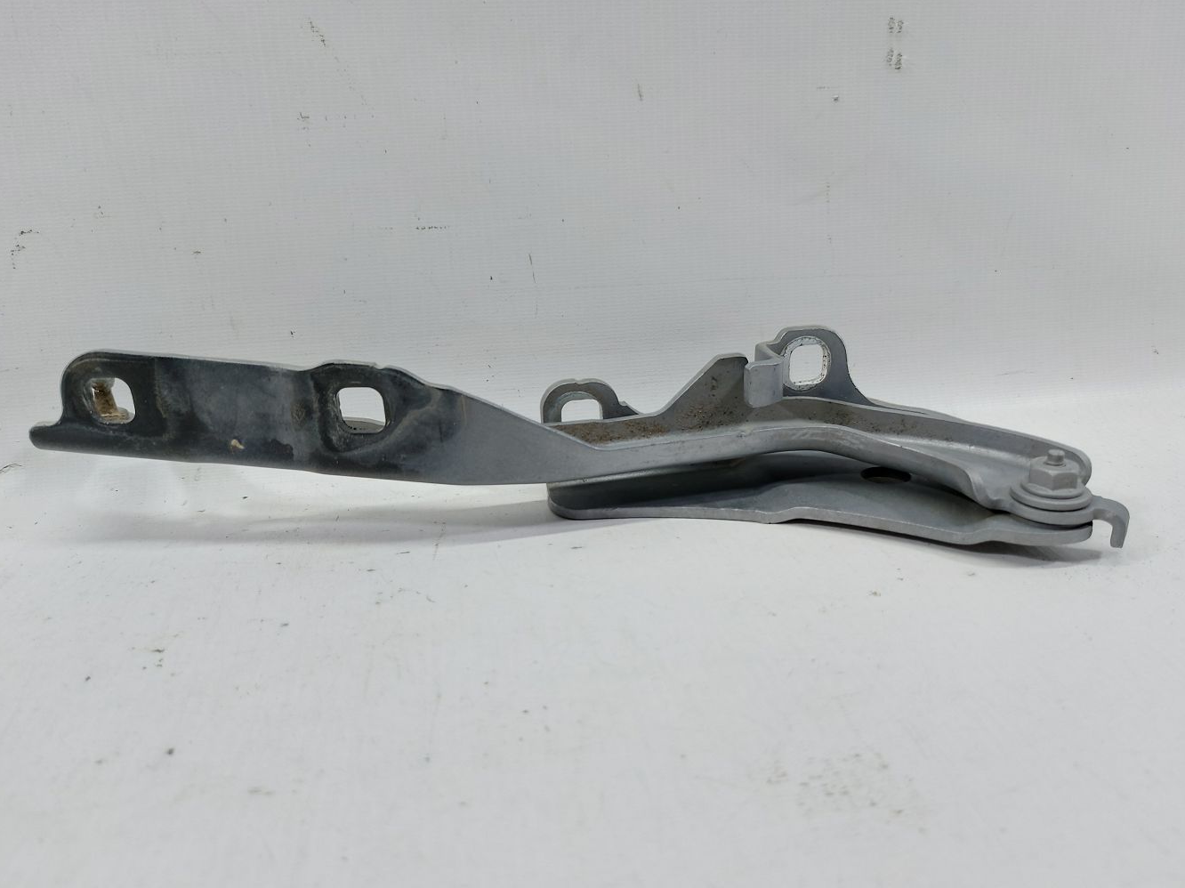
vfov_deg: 54.8
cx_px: 608
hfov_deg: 69.4
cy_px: 461
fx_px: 856
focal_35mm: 25
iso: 100
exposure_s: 1/50
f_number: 1.8
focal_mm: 5.23
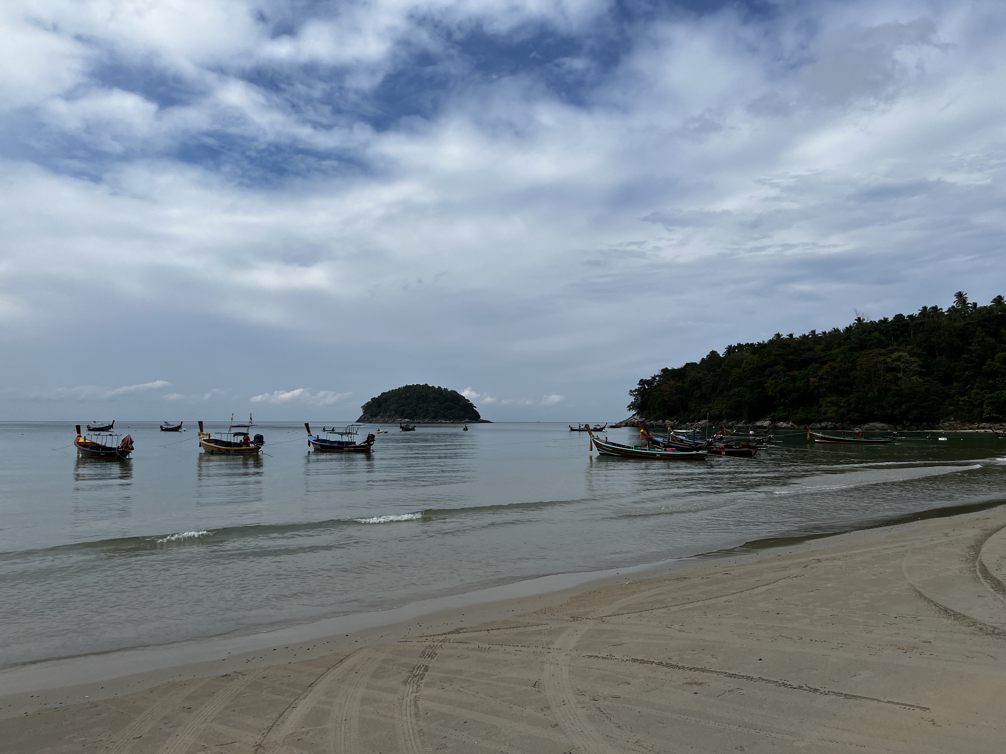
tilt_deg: +2.4
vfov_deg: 53.1
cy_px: 377
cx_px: 503
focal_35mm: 26
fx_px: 756
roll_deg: +0.1
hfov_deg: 67.3
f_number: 1.5
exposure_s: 1/8696
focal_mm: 5.7
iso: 50
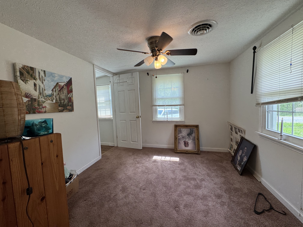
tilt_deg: -3.6
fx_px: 123
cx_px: 152
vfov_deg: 85.7
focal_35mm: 14
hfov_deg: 102.1
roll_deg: +1.5
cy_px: 114
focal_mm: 2.22
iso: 80
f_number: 2.2
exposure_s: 1/120
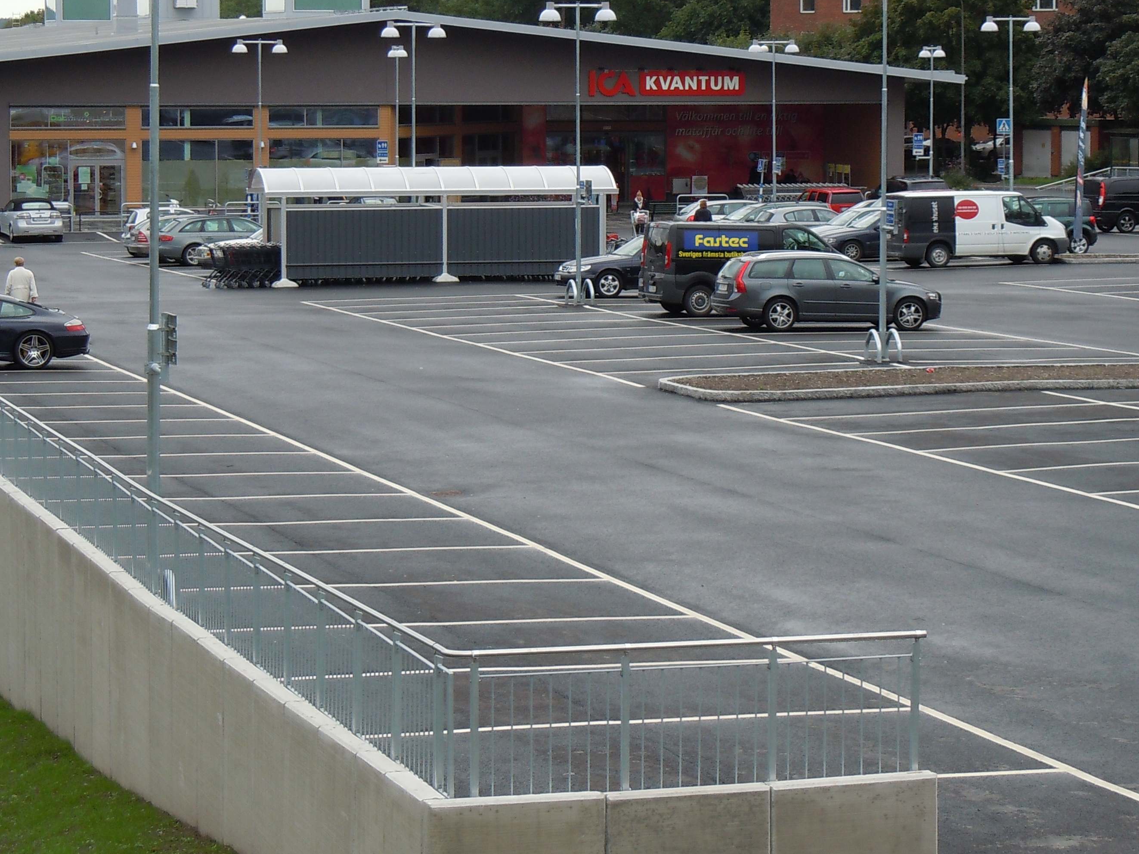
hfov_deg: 17.7
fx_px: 3653
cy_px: 259
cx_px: 523
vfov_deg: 13.3
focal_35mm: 111
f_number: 4.1
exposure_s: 1/250
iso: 100
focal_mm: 12.2
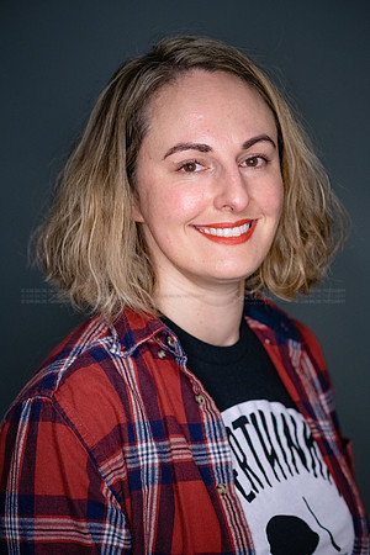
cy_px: 278
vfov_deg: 23.9
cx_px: 185
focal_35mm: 85
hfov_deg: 16.1
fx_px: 1310
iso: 2000
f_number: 3.2
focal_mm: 85
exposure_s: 1/320
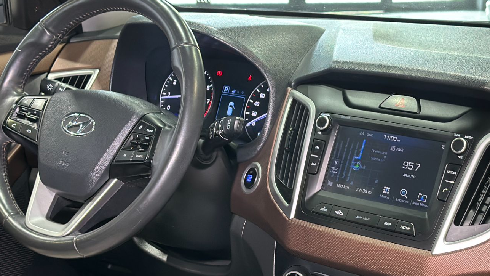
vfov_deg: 15.4
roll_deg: -0.9
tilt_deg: -18.7
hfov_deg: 27.2
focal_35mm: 78
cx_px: 260
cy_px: 228
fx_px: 1013
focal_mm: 6.86
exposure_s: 1/40
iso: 320
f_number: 1.78
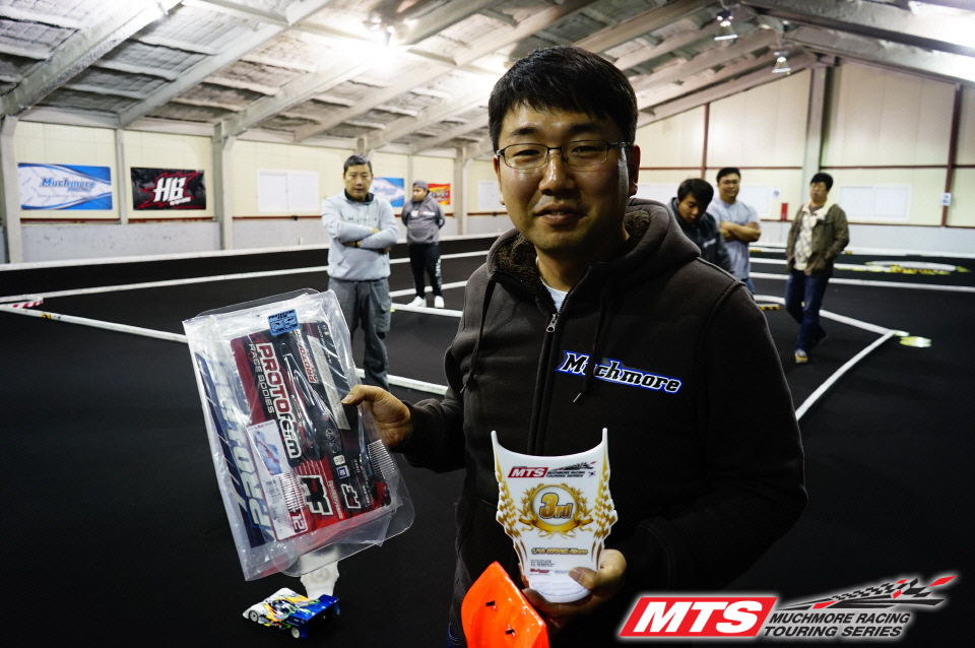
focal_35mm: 28
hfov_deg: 65.5
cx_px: 488
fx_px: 758
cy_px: 324
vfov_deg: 46.3
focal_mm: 28
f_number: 5.6
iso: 1250
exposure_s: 1/50
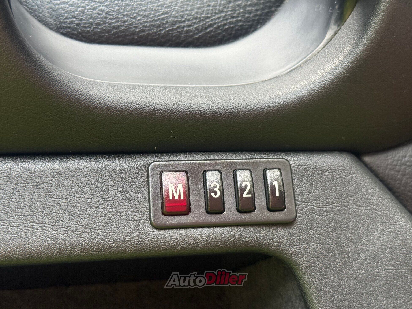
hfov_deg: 39.7
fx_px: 571
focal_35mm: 48
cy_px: 154
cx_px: 206
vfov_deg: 30.3
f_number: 1.78
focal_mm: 6.76
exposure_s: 1/193
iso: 100
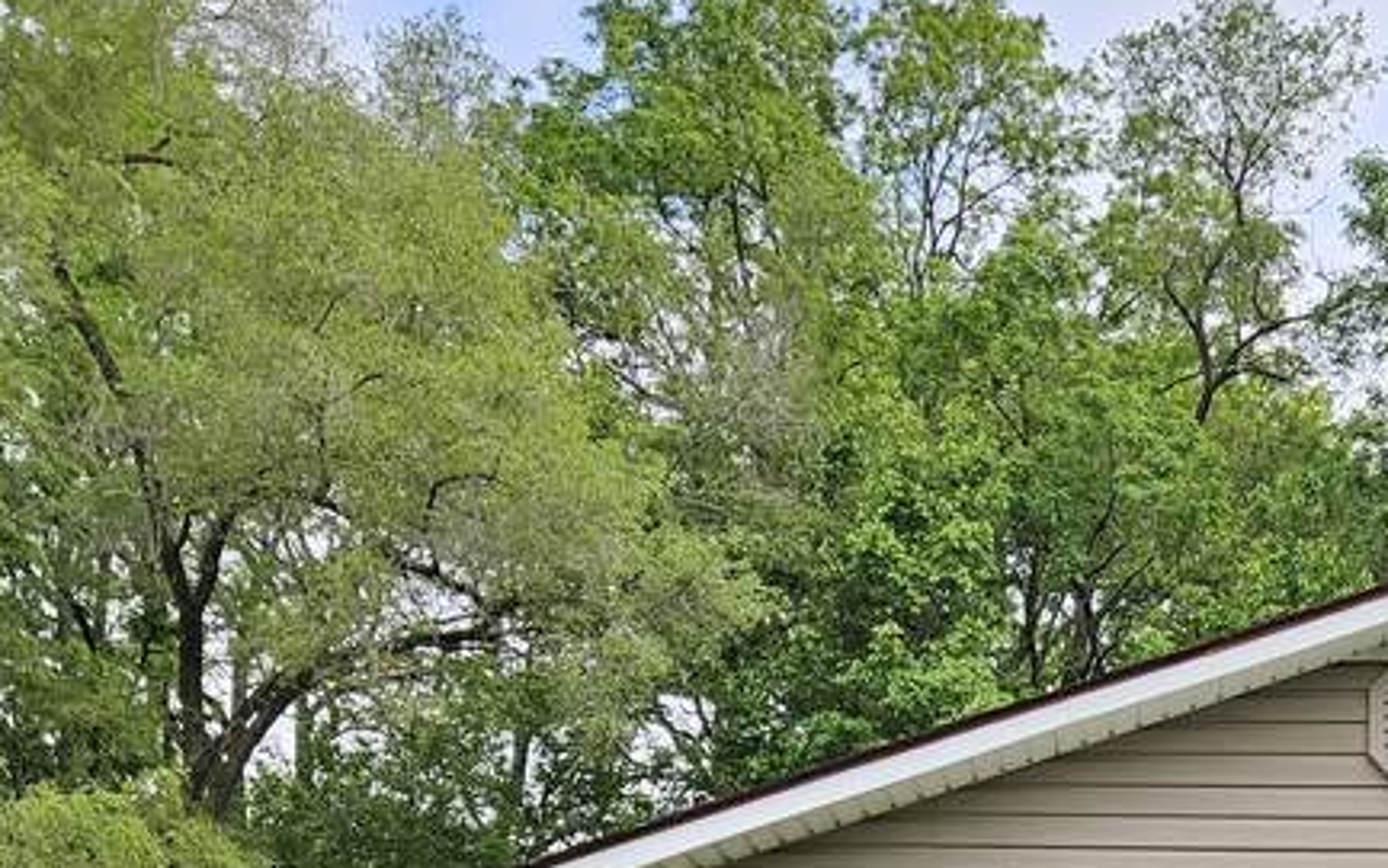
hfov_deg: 27.4
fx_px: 2725
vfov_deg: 16.4
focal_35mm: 72
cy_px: 1345
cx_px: 1301
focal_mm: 5.4
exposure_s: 1/427
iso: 40
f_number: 1.8
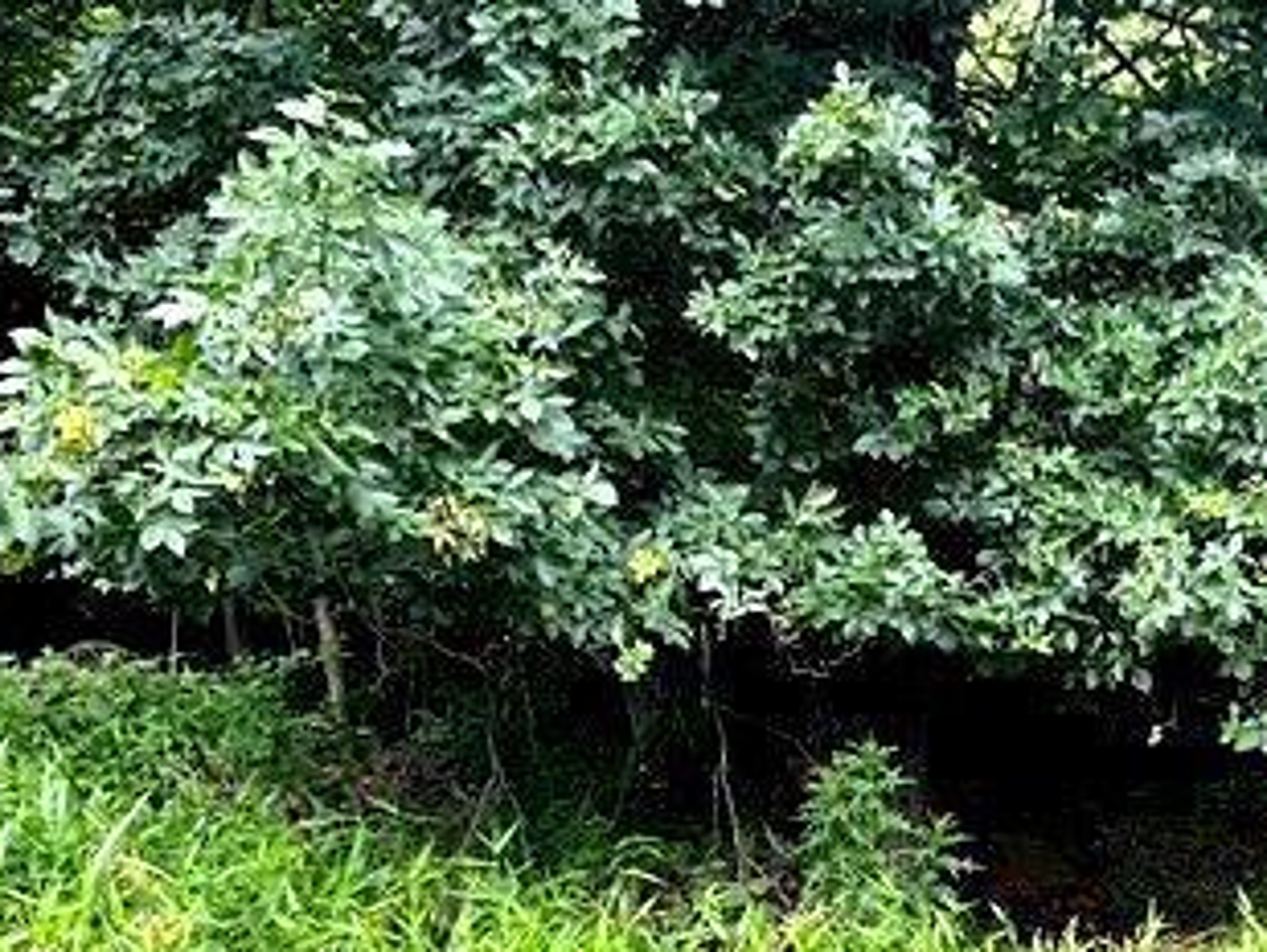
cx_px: 1128
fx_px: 2197
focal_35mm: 60
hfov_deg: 30.8
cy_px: 780
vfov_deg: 24.0
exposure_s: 1/122
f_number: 1.8
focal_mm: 3
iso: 20
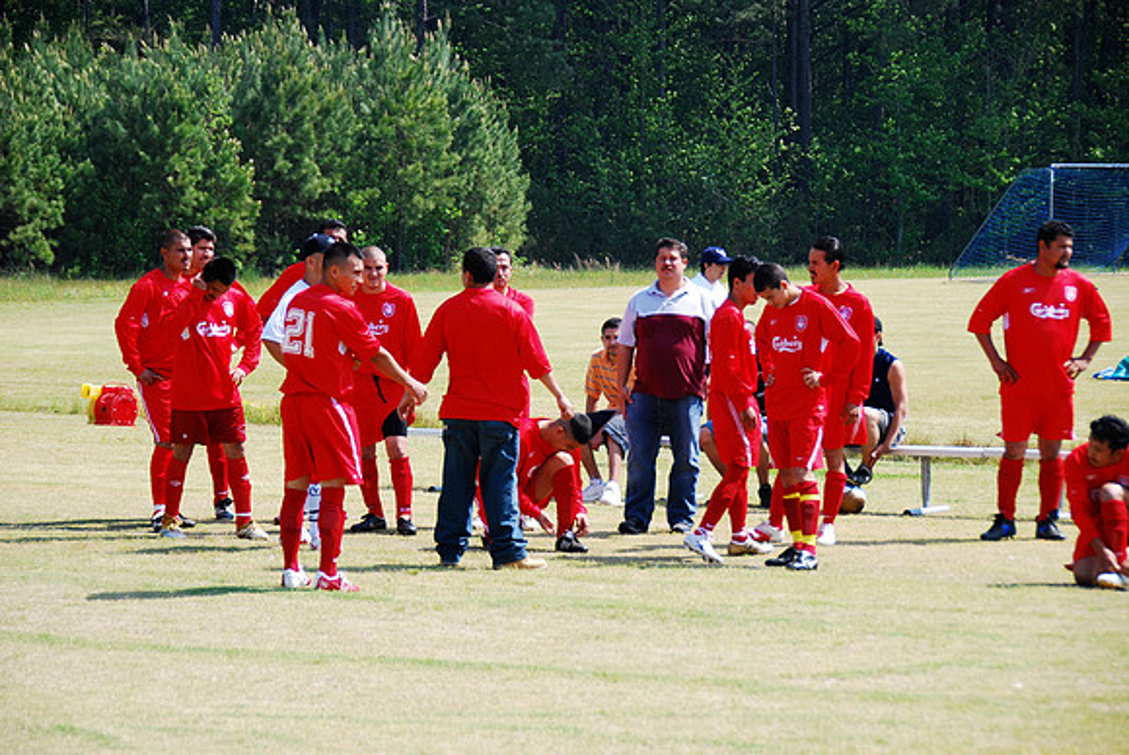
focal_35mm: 142
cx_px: 564
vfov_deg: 9.7
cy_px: 378
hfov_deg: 14.4
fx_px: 4473
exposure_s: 1/200
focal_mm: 95
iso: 100
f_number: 5.3
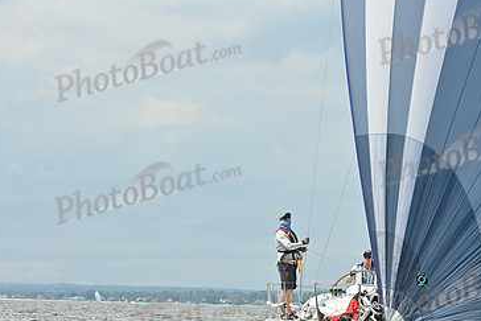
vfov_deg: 7.4
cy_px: 240
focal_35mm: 185
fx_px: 2473
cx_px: 311
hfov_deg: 11.1
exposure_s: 1/1600
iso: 320
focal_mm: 116
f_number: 9
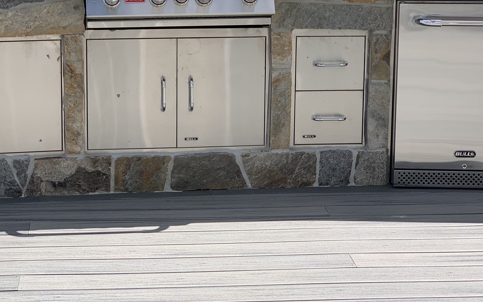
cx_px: 193
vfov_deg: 14.3
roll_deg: -1.4
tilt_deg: -9.9
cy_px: 58
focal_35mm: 91
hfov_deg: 22.8
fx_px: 1198
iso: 16
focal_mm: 6
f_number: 2.4
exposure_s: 1/978
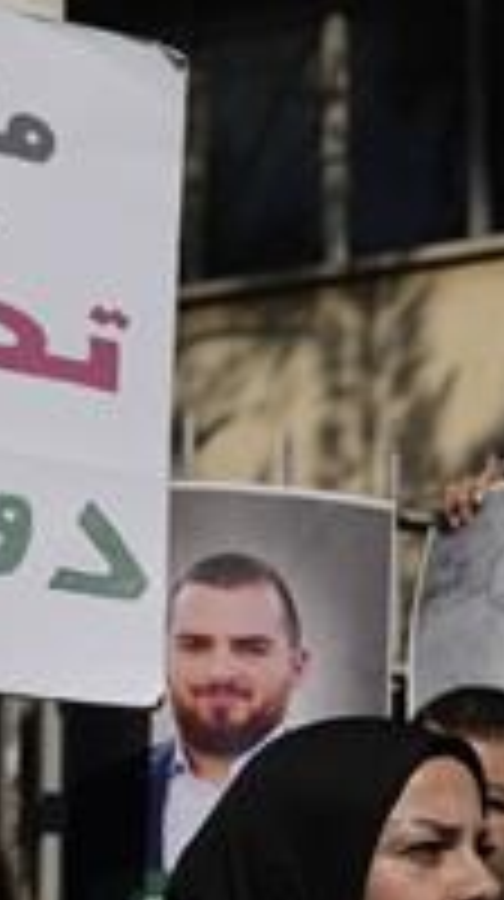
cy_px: 961
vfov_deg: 15.8
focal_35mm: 133
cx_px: 792
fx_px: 3171
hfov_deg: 8.8
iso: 100
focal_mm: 26
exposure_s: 1/6400
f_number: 2.8
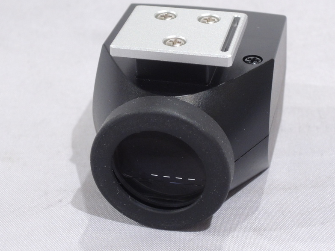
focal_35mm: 95
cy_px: 101
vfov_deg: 15.5
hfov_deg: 20.7
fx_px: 919
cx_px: 173
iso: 400
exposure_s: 1/50
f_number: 5.2
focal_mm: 11.1
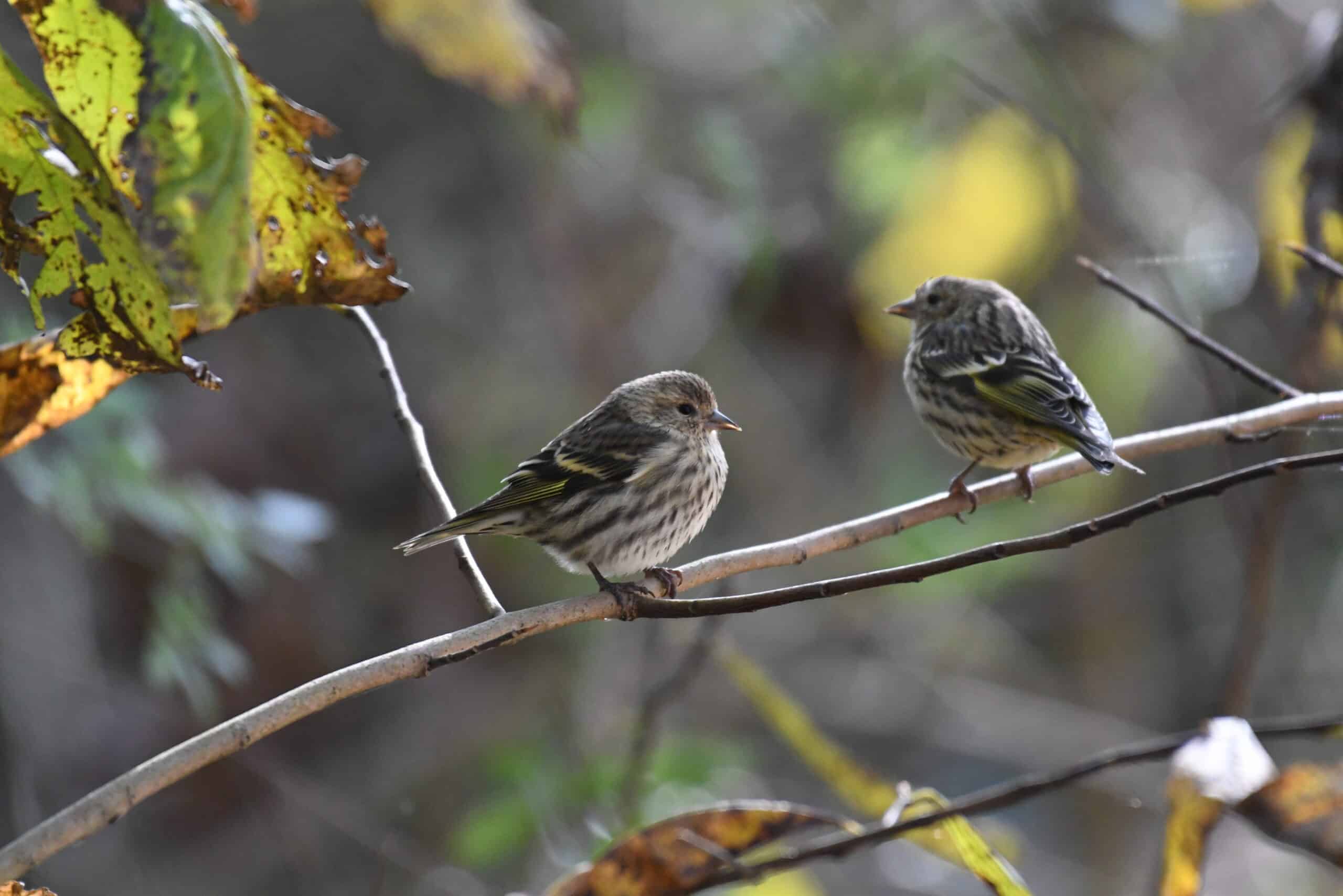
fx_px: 27979
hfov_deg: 2.7
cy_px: 448
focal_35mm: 750
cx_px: 672
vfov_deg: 1.8
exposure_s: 1/800
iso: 3200
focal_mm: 500
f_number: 5.6
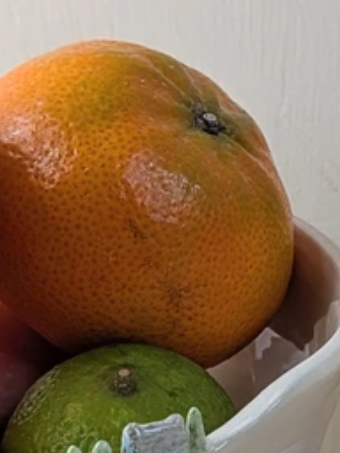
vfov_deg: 11.7
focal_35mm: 168
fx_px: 2200
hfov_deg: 8.8
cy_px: 390
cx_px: 384
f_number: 1.68
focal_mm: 6.9
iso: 20
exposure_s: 1/334
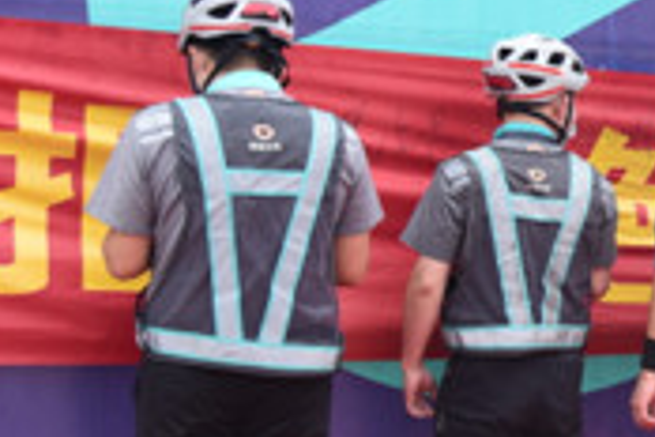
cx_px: 1077
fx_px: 1656
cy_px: 166
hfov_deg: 18.7
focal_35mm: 91
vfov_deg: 15.0
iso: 100
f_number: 4.5
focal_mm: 24
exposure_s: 1/80
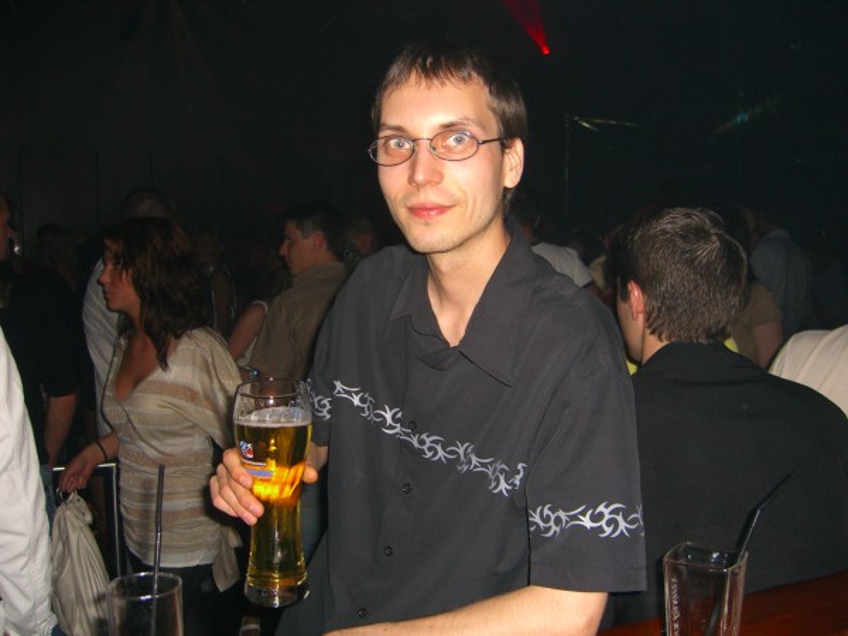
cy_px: 318
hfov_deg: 49.0
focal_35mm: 38
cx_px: 424
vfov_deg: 37.7
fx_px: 931
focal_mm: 7.9
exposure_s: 1/60
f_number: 2.8
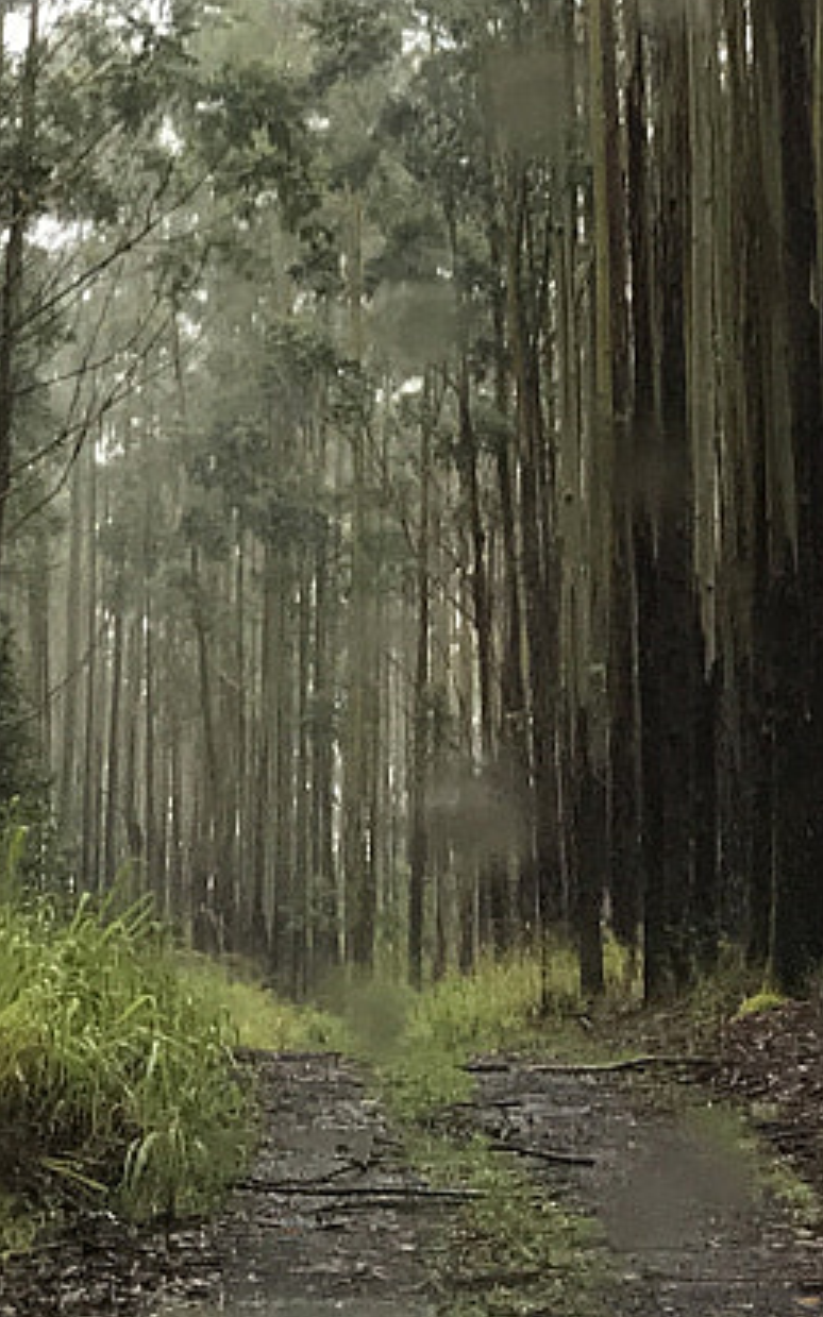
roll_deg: -0.6
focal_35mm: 115
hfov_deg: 11.4
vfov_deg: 17.3
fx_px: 4128
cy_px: -277
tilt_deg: +14.8
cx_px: 278
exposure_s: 1/120
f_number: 1.8
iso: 25
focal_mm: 3.99
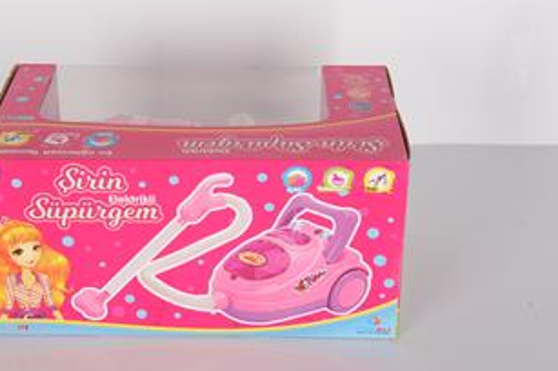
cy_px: 165
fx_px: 1068
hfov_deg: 29.2
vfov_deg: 19.7
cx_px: 211
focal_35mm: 69
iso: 640
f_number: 13
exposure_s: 1/125
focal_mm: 35
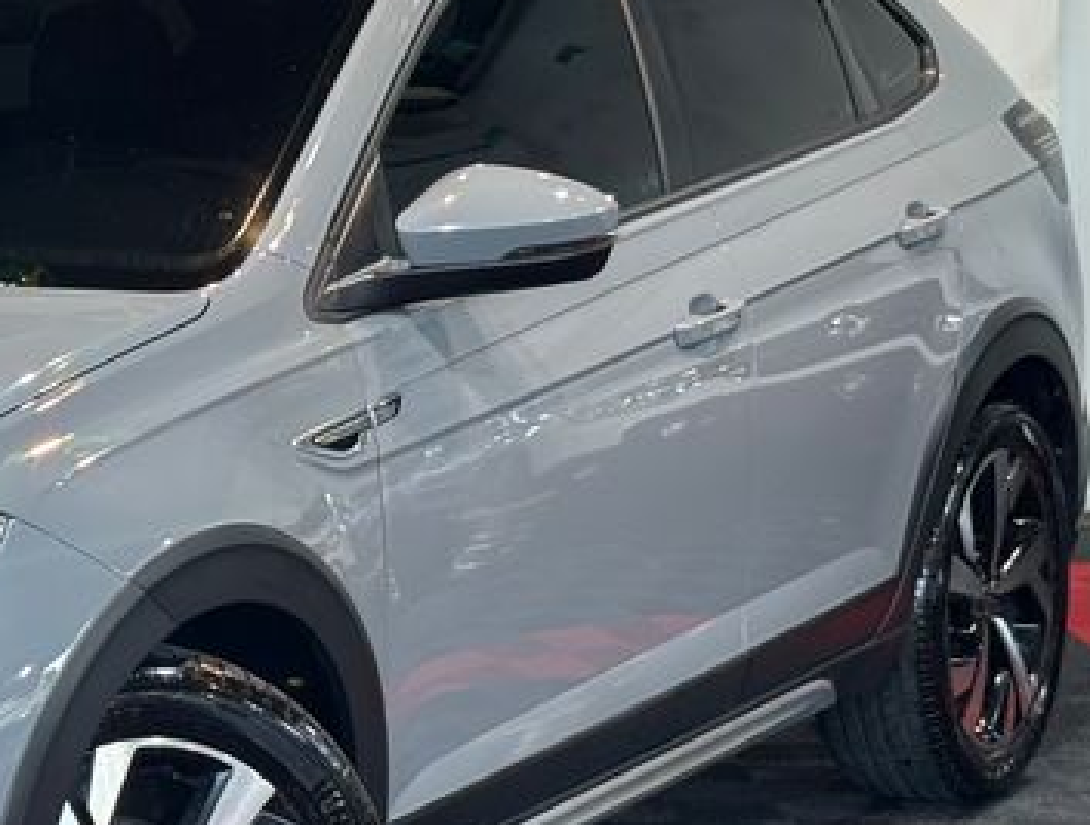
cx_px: -39
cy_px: 519
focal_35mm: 140
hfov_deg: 13.8
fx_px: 4422
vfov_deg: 10.6
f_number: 1.6
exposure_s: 1/60
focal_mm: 5.96
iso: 80
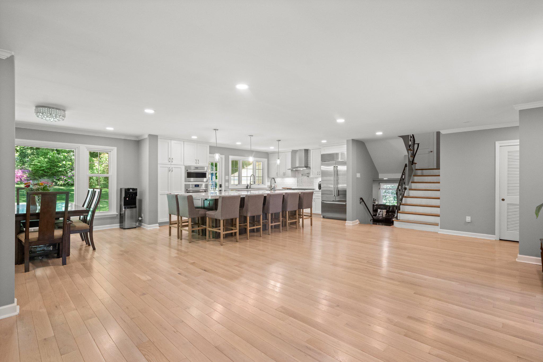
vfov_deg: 70.4
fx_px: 256
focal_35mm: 17
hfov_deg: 93.3
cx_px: 272
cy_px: 181
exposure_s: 1/50
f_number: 6.3
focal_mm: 17
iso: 1600
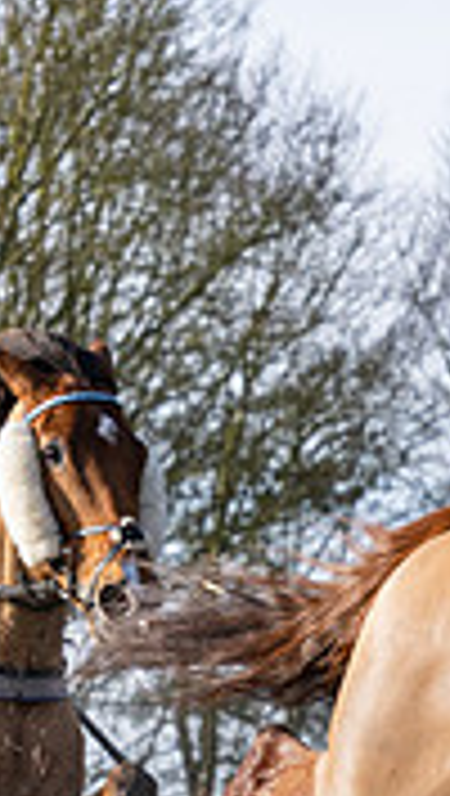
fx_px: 6596
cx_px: 474
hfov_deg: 3.9
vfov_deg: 6.9
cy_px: 1015
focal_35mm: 312
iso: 400
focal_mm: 70
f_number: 5
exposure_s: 1/1250
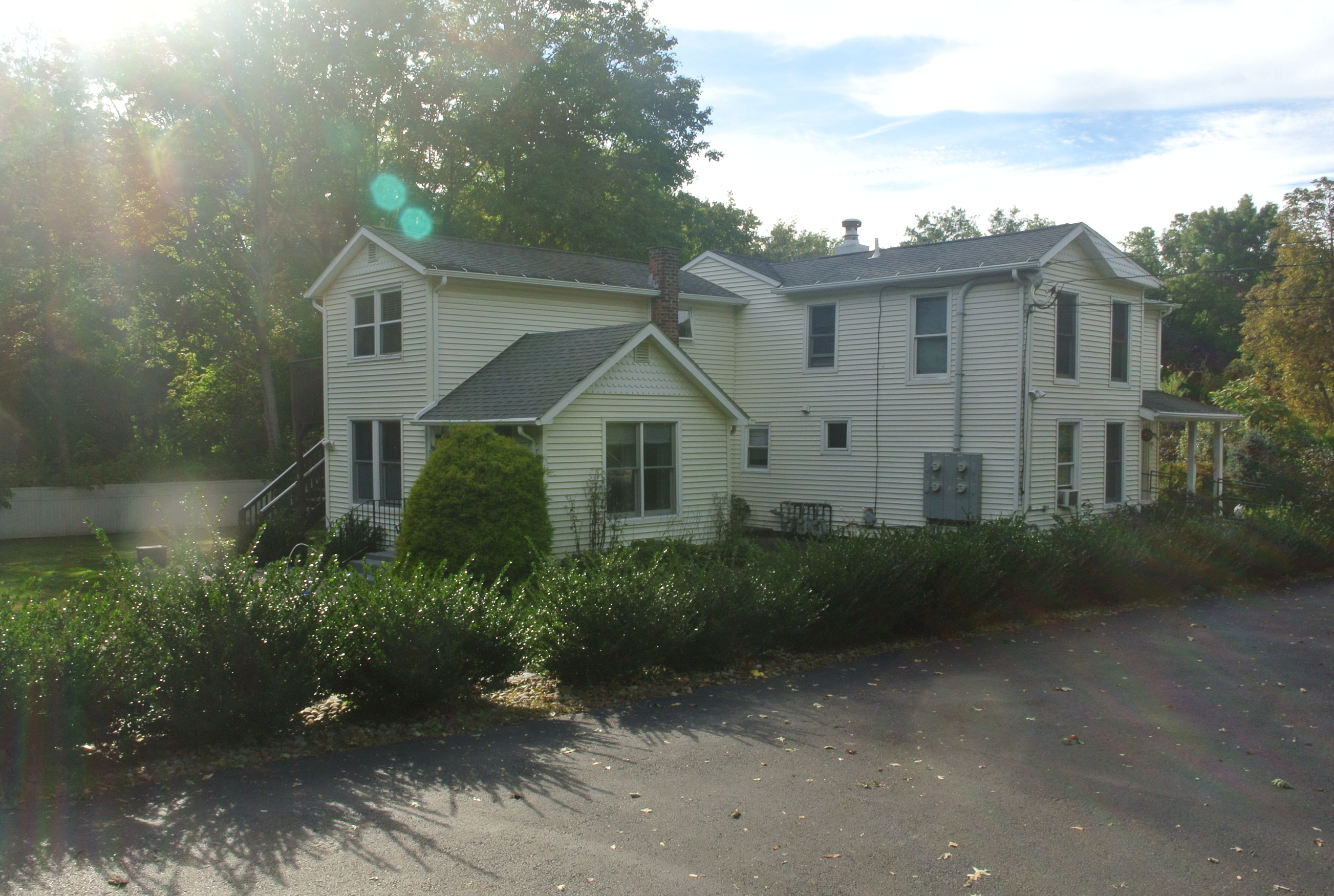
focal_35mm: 30
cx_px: 650
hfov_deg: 61.8
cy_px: 478
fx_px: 1114
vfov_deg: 43.8
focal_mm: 10
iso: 100
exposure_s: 1/60
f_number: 11
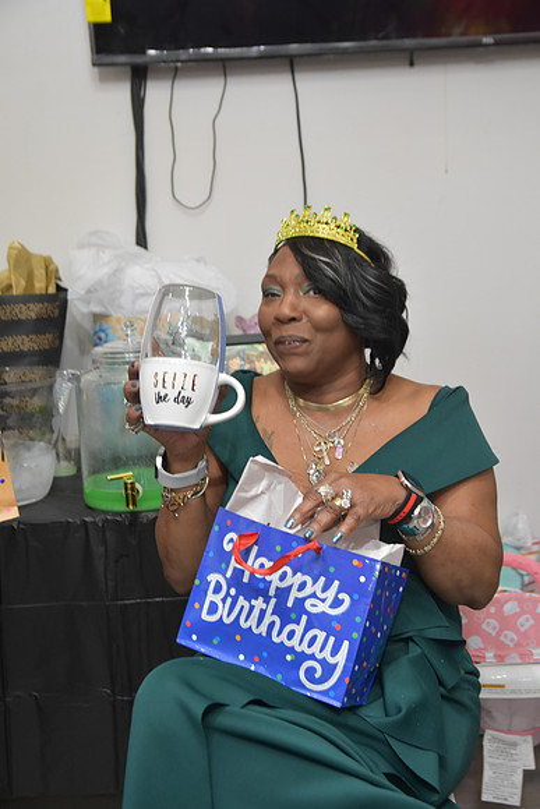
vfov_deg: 36.9
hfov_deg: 25.1
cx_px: 270
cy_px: 404
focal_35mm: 54
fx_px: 1214
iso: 1250
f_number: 4
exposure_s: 1/60
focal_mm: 36
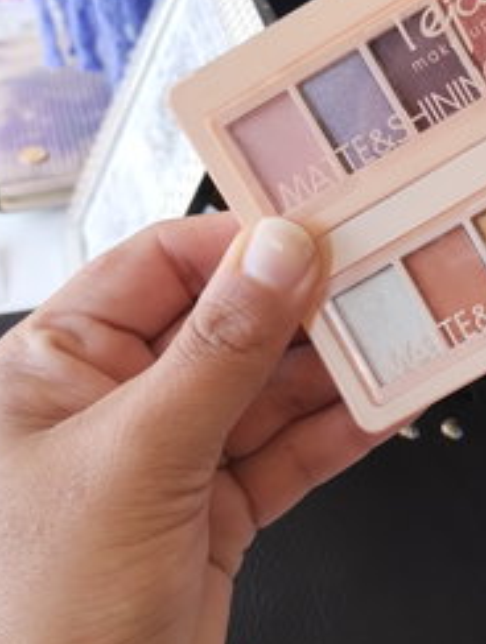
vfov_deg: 31.5
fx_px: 1138
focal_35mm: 61
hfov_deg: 23.1
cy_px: 260
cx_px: 494
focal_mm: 4.27
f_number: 1.8
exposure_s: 1/50
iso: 192
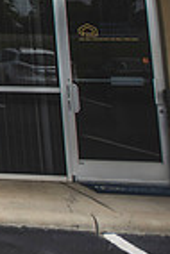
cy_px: -47
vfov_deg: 19.4
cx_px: -338
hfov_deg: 10.2
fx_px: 699
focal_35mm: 99
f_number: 2.8
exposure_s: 1/800
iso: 100
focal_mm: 24
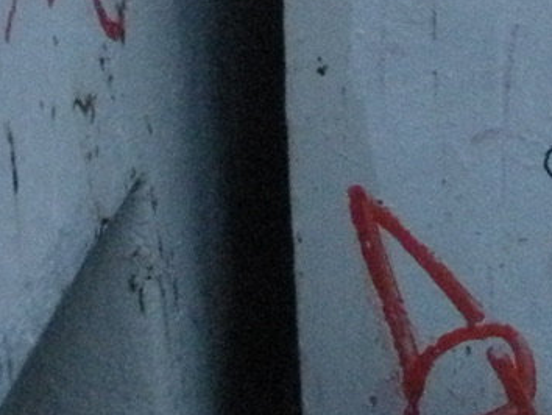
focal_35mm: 208
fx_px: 3319
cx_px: 959
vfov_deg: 7.0
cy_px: -331
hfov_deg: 9.1
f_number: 3.5
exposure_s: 1/59.3
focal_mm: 6.3
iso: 400
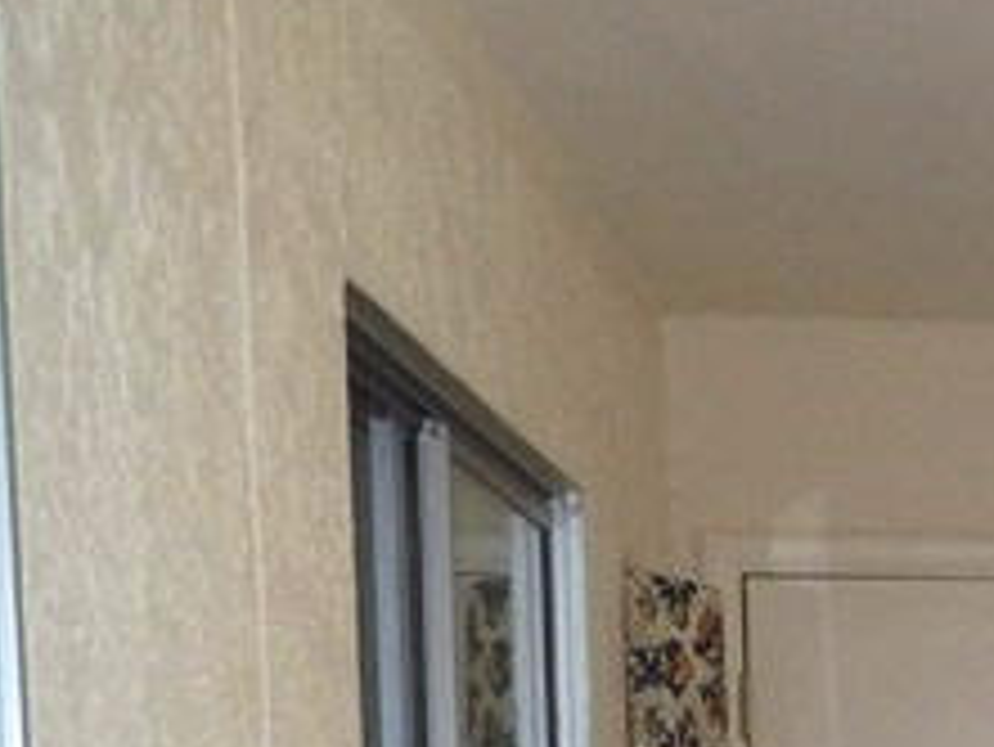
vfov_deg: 9.9
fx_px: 4022
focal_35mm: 140
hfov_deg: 12.1
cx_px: 2163
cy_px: 1449
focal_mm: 5.5
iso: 125
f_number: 2.8
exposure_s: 1/200
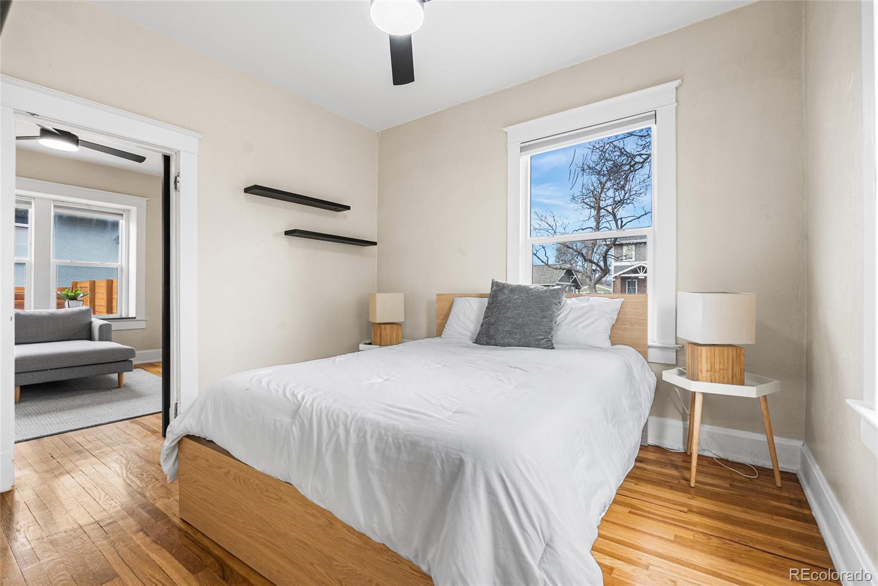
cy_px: 293
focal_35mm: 16
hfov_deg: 96.7
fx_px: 390
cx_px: 439
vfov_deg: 73.8
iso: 200
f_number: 8
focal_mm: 16
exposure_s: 1/40
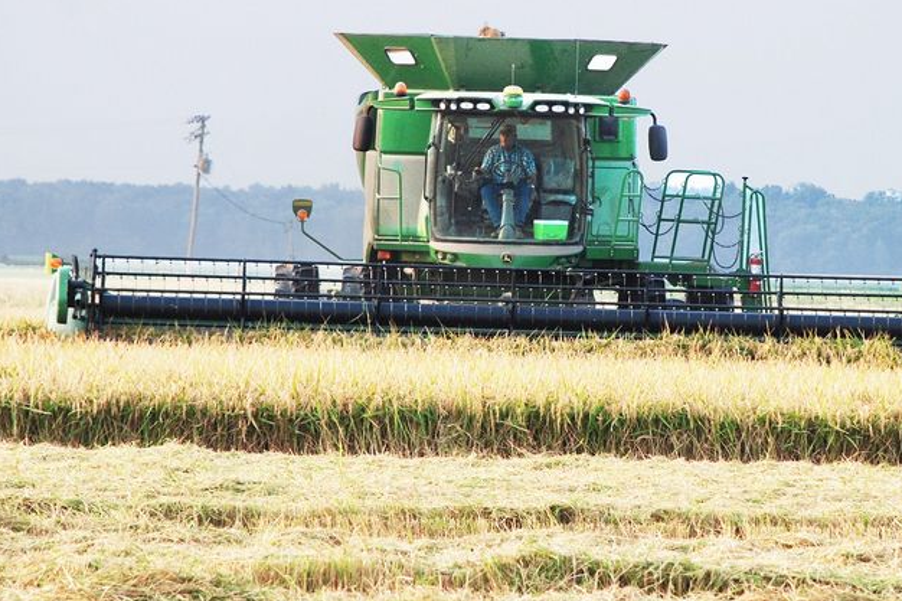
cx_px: 569
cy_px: 209
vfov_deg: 4.1
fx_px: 8311
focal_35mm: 332
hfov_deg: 6.2
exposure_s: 1/125
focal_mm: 135
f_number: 5.6
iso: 320
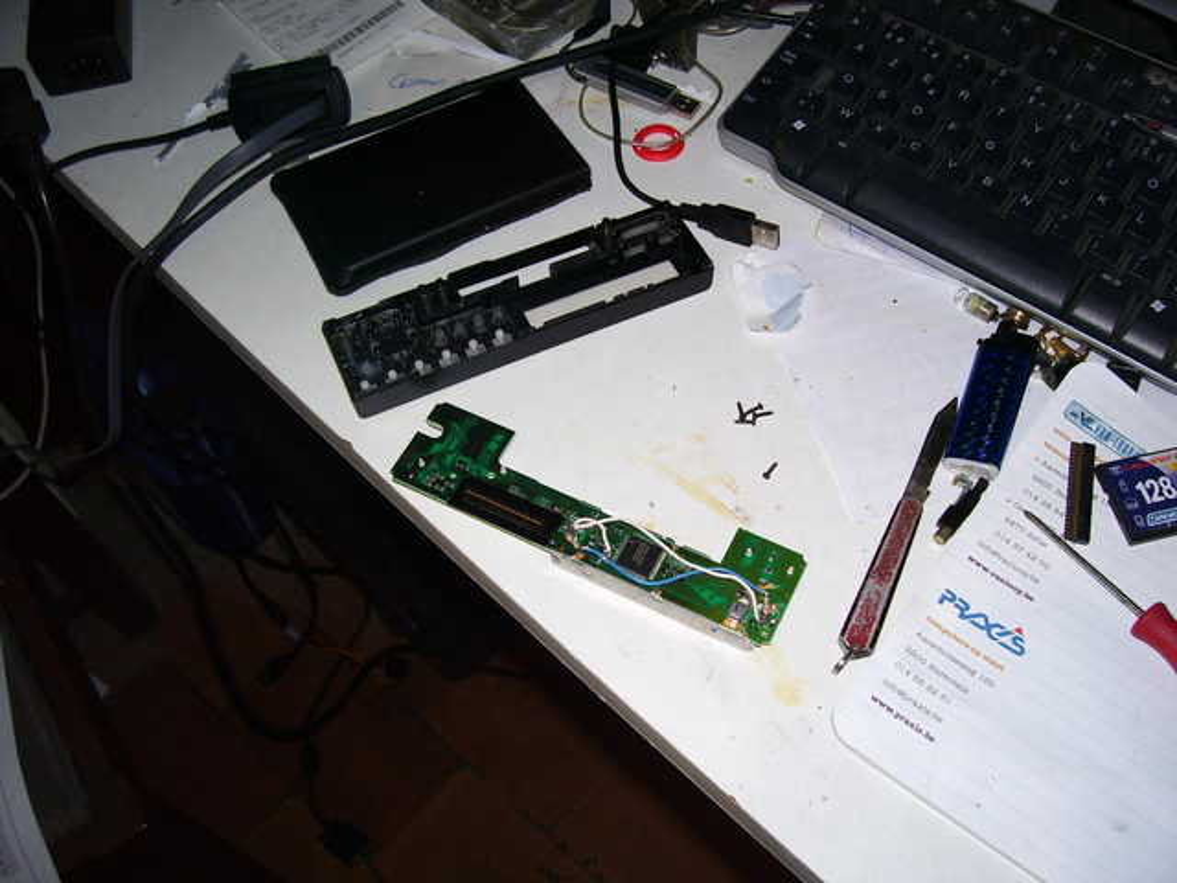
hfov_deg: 54.0
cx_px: 588
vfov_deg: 41.8
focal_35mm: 34
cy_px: 442
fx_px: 1156
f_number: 2.7
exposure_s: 1/60
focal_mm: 5.6
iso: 80
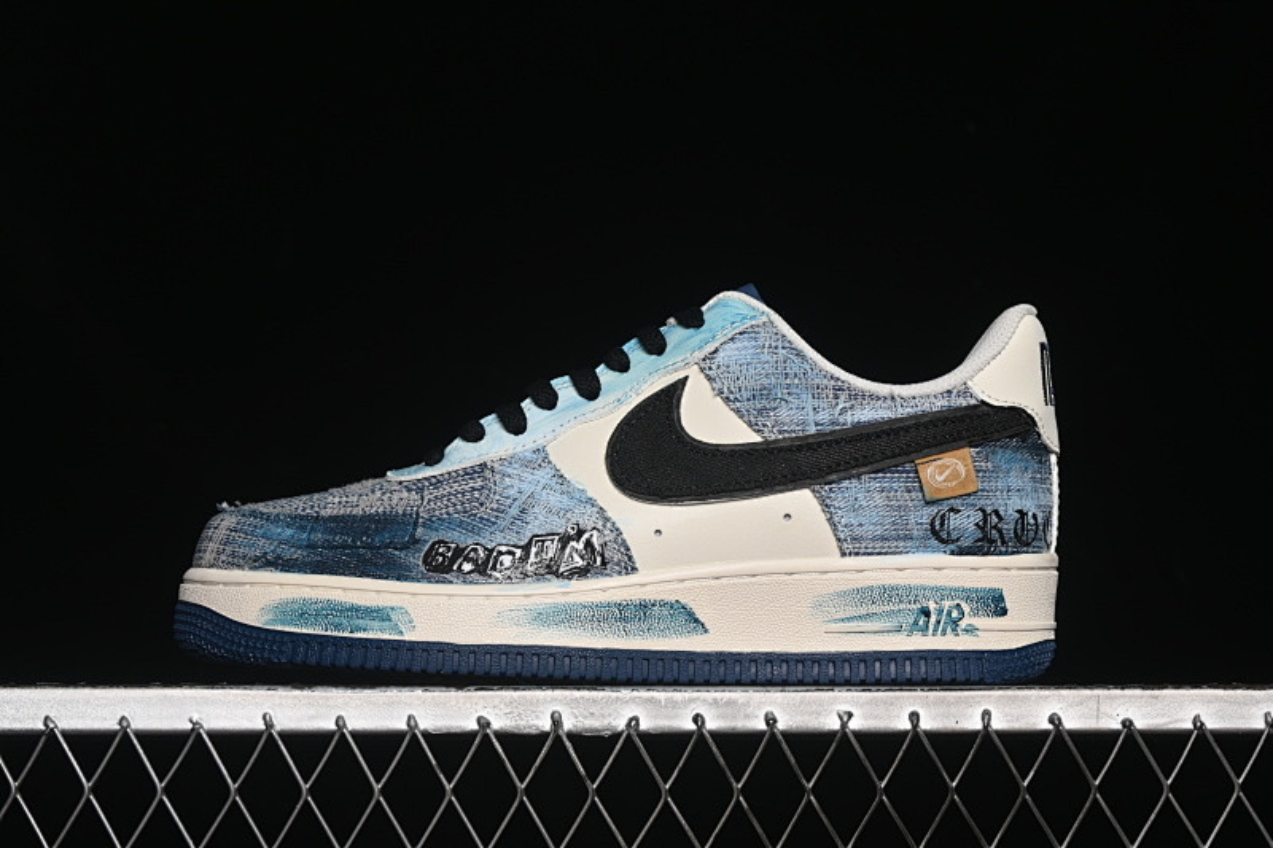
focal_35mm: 75
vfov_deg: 18.2
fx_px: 2651
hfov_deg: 27.0
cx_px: 636
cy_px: 424
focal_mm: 50
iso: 160
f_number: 7.1
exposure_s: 1/60
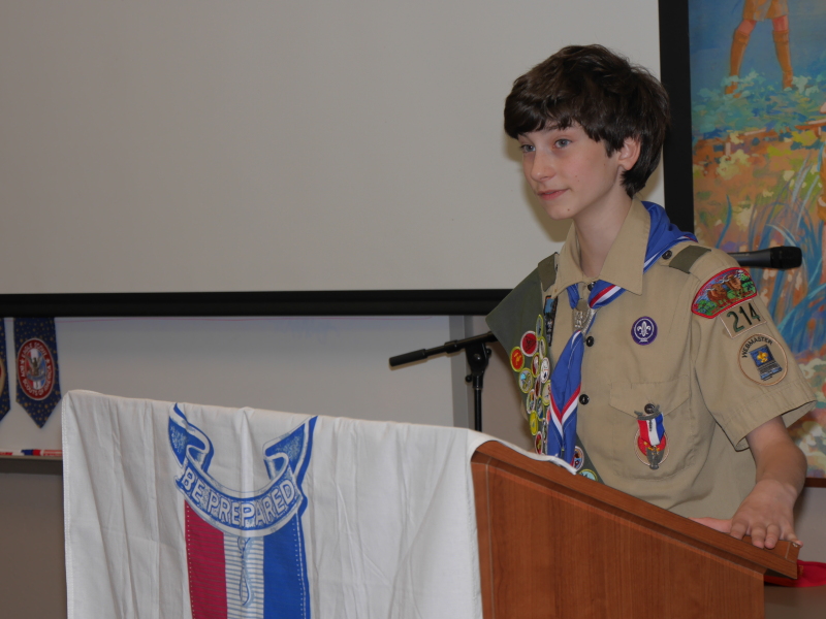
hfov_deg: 17.9
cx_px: 413
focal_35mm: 110
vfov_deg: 13.5
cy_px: 310
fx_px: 2625
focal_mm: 55
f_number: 5.1
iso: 200
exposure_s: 1/60
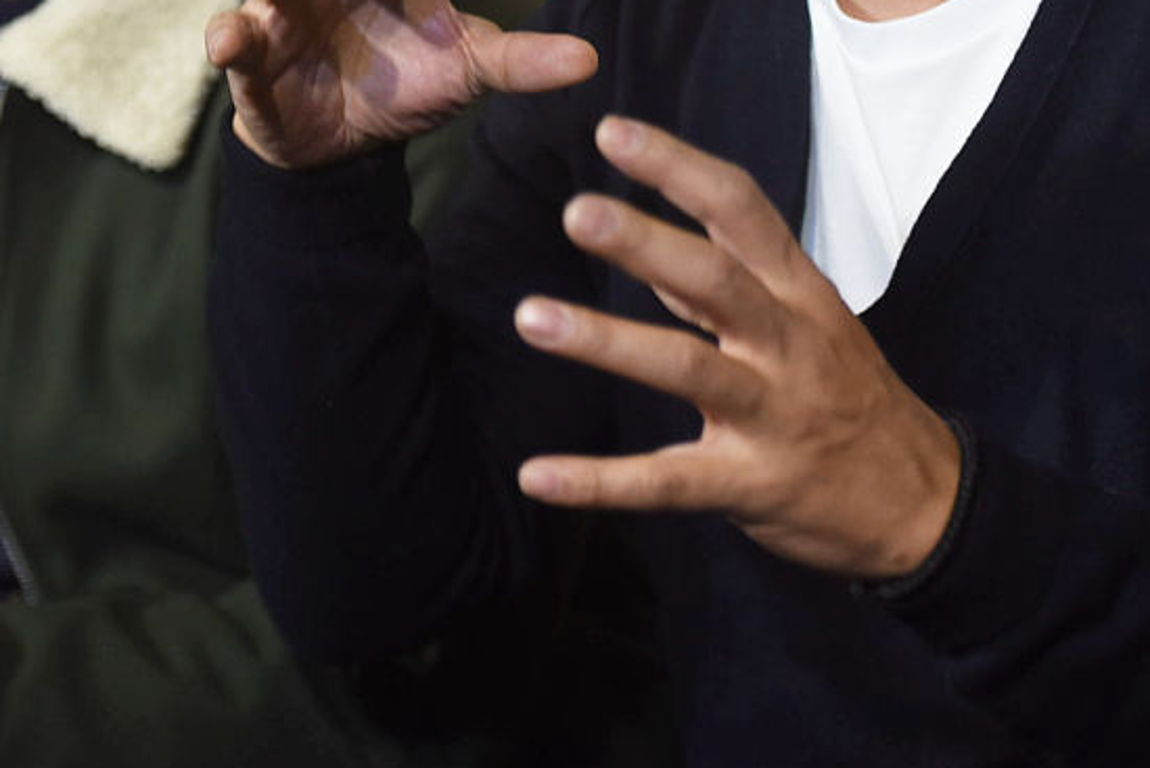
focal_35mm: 179
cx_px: 468
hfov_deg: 11.5
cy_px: -58
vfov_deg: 7.6
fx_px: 5719
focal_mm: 82
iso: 1600
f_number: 2.8
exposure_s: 1/200
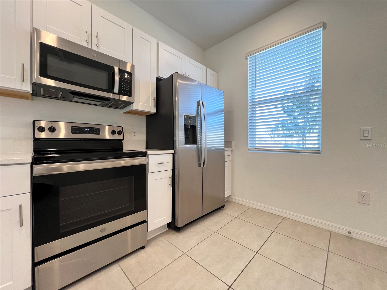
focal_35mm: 13
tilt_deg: -0.9
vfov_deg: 89.9
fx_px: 145
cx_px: 194
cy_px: 145
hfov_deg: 106.2
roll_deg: -0.2
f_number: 1.8
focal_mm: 1.57
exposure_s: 1/60
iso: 160
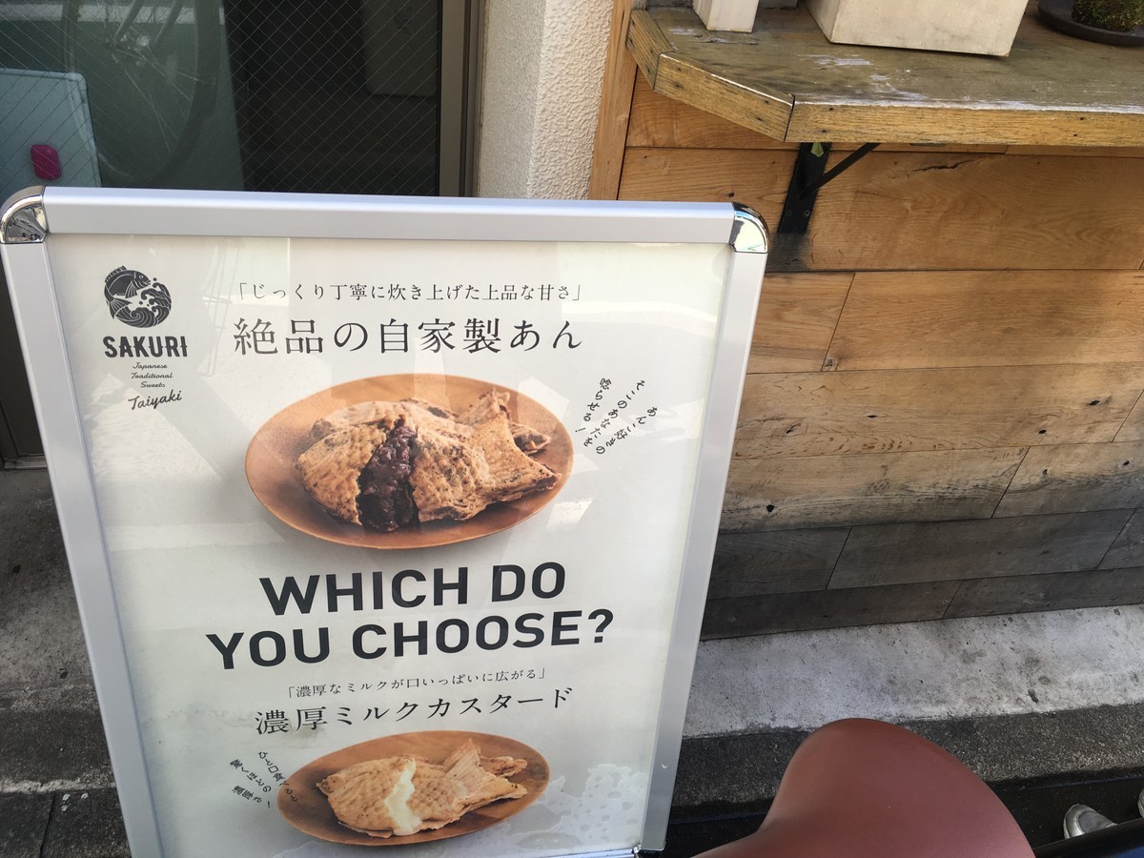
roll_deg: -7.5
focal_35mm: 29
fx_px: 958
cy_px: 429
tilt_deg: -38.6
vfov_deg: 48.2
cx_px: 572
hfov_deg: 61.7
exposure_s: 1/121
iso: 25
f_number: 2.2
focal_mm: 4.15
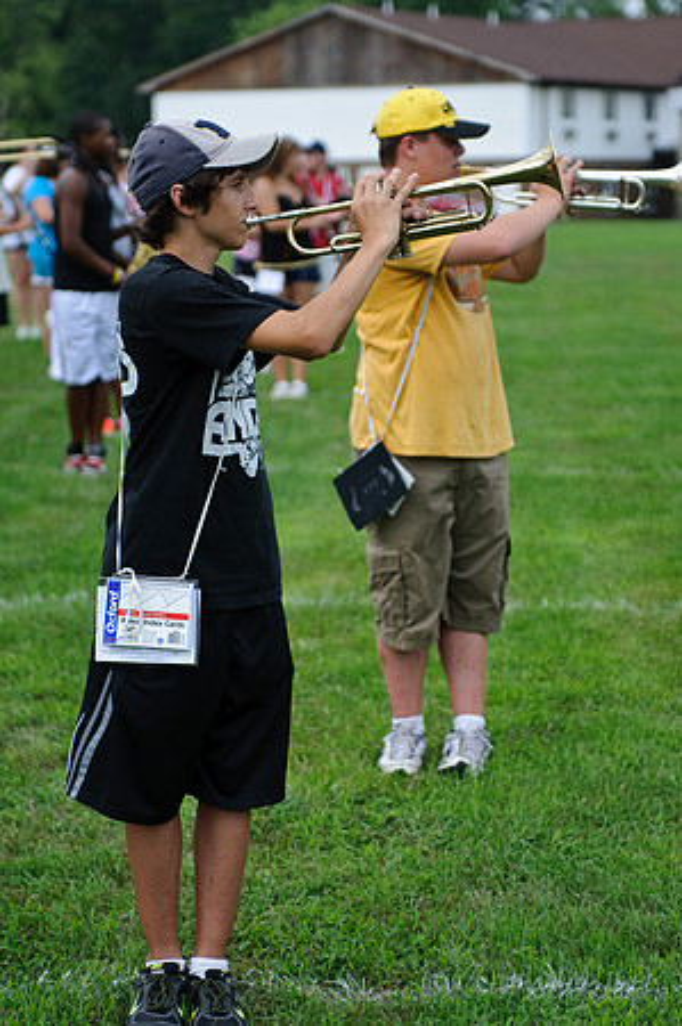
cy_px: 513
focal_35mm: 105
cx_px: 341
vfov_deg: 19.5
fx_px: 2990
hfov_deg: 13.0
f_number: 2.8
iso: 200
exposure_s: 1/1000
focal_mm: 70
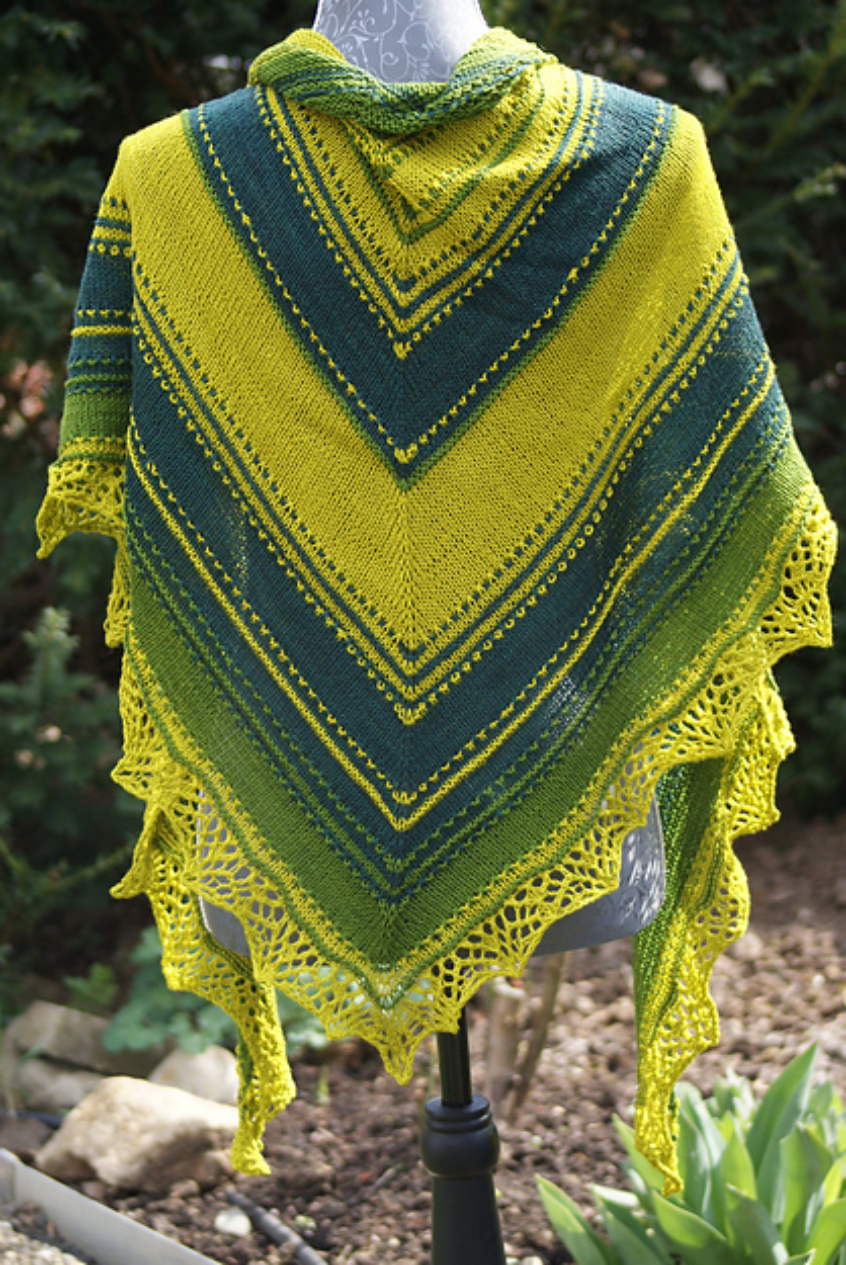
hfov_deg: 10.5
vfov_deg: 15.7
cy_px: 636
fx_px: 4590
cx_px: 421
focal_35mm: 131
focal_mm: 85
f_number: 4.5
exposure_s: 1/160
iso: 100
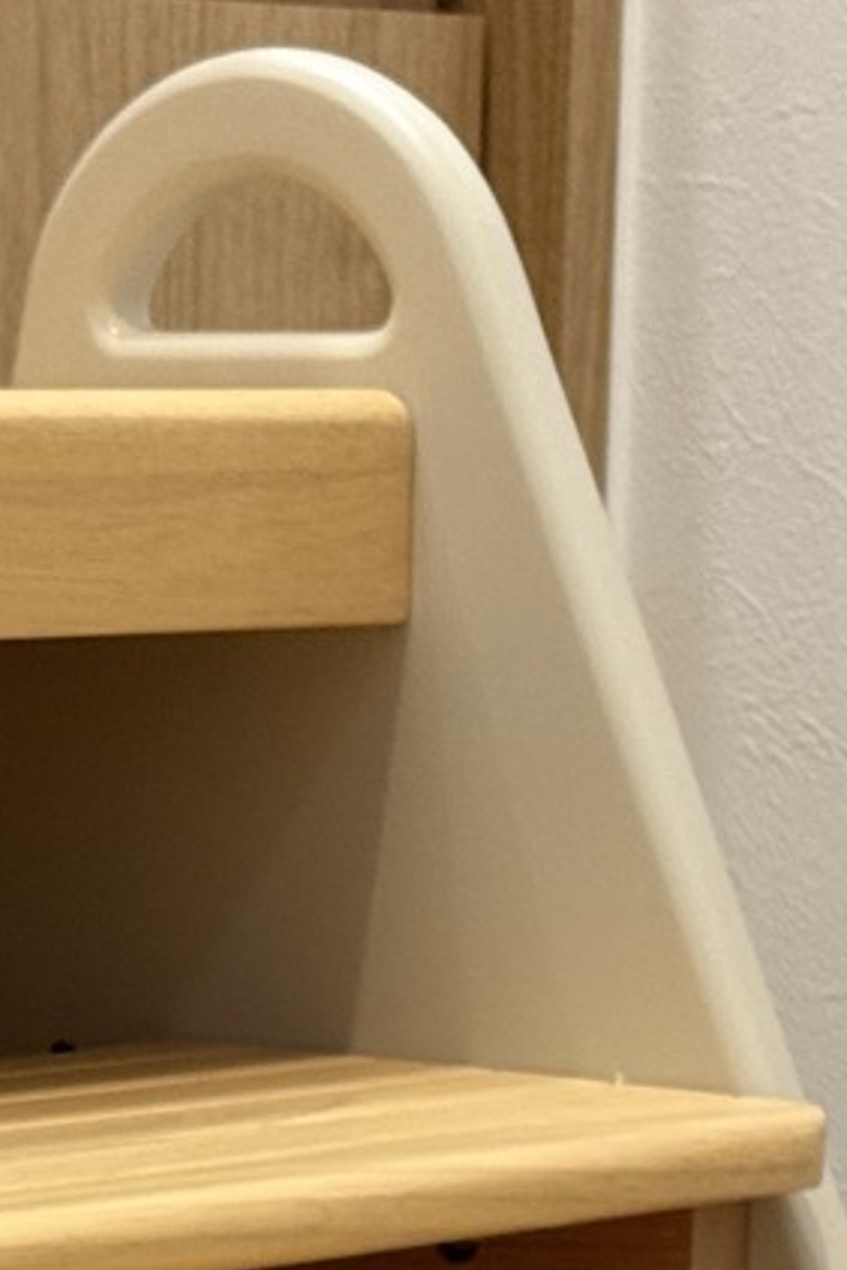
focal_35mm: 189
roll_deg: -0.1
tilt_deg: -9.8
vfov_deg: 10.7
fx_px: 6670
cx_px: -237
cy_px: 1465
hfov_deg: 7.2
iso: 250
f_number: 1.78
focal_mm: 6.76
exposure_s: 1/41
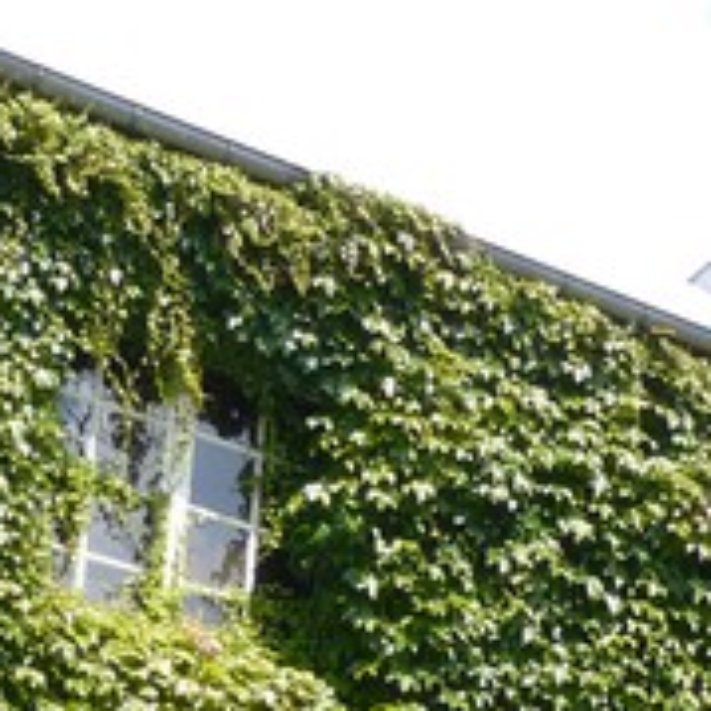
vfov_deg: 11.6
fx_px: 3300
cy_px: 1160
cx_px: 1347
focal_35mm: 142
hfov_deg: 11.3
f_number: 5
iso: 100
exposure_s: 1/250
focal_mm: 6
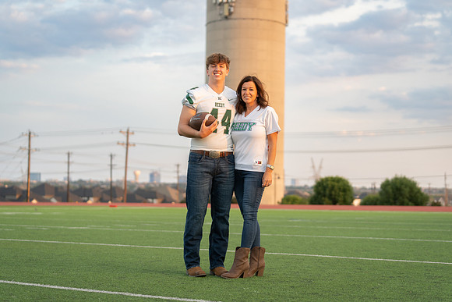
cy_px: 151
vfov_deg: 19.2
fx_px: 892
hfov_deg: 28.4
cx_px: 226
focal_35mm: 71
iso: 320
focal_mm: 71
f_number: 2.8
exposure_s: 1/320
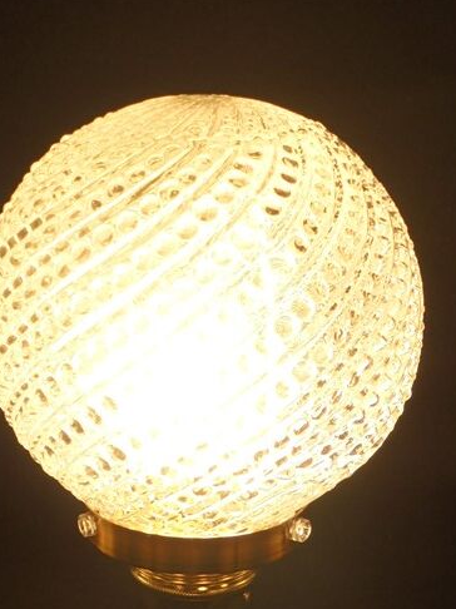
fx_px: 1108
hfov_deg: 23.3
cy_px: 558
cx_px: 215
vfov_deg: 29.4
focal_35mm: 63
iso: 100
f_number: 4
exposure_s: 1/30
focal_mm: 6.1
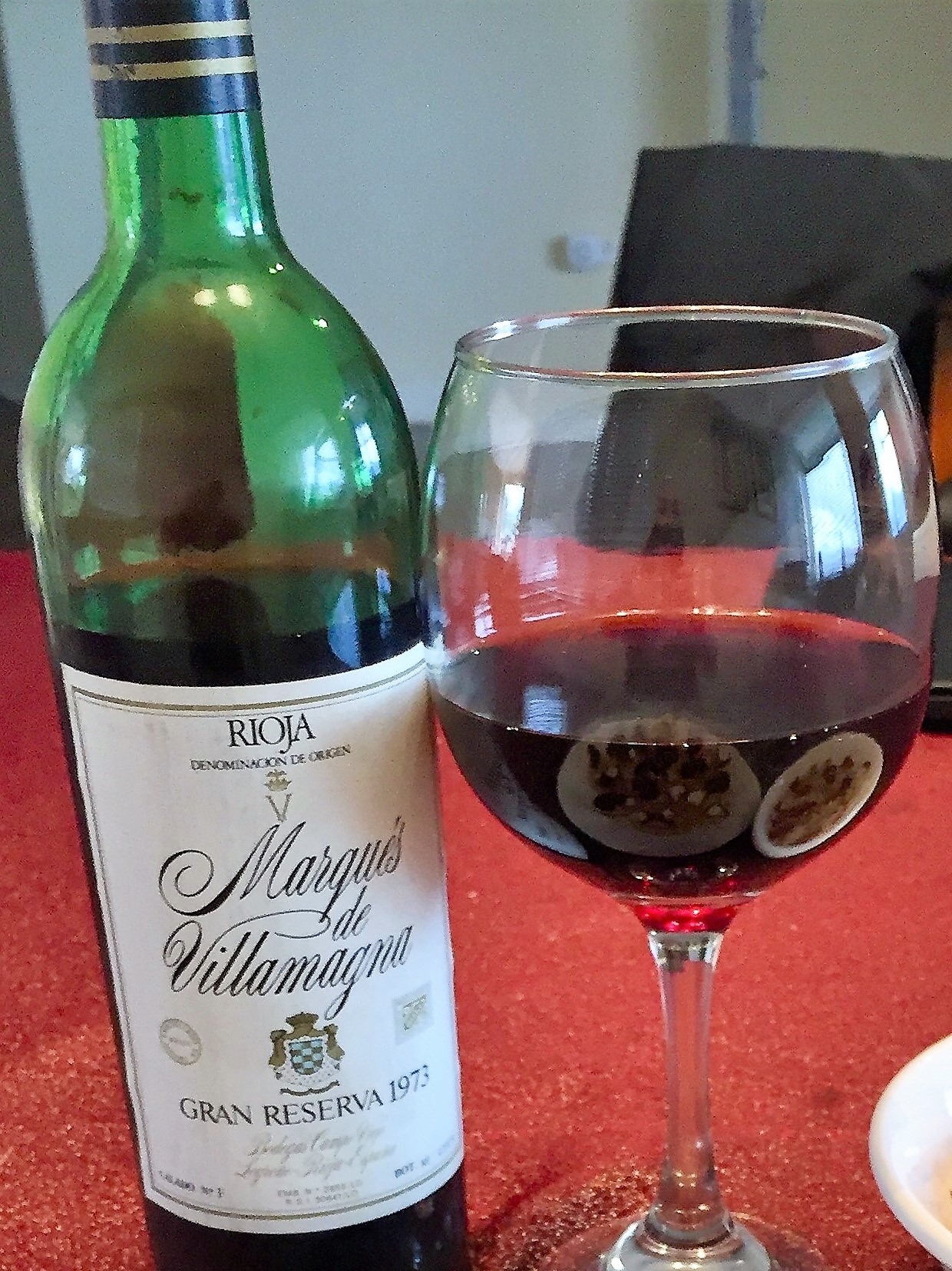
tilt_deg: -30.4
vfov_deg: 61.7
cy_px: 636
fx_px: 1064
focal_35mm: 29
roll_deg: +2.0
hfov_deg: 48.2
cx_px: 476
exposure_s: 1/30
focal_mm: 4.15
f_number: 2.2
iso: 64
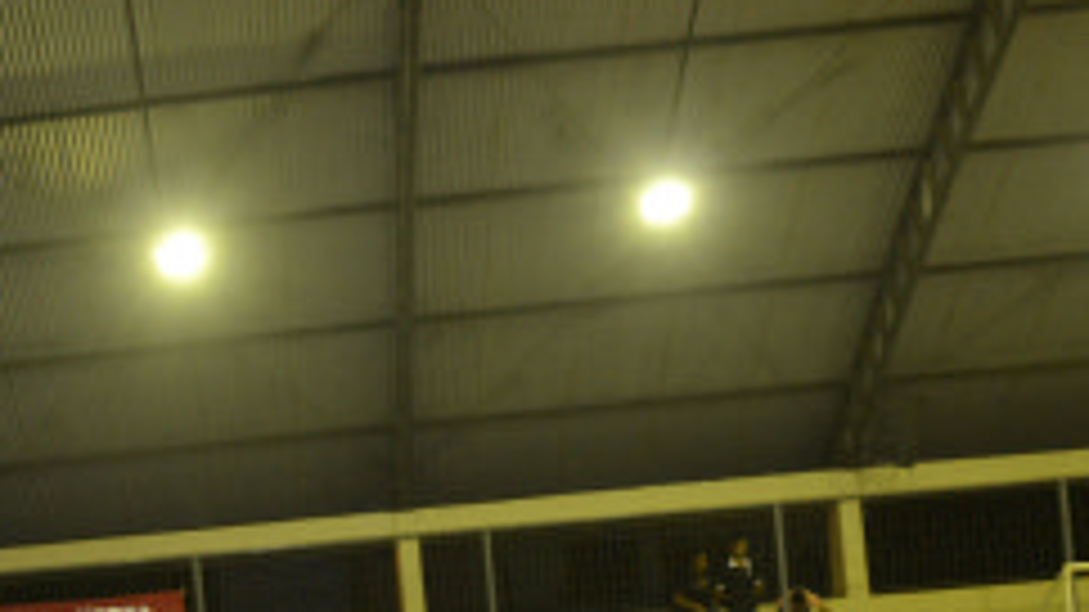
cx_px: 99
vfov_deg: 17.7
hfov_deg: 30.8
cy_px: 722
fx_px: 1877
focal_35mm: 65
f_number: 3.5
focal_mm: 20
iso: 1100
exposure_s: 1/60
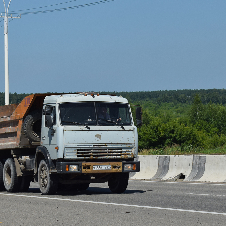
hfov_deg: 16.4
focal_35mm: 106
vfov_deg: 16.5
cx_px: 74
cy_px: 113
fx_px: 780
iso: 200
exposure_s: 1/1600
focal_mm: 55
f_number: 7.1
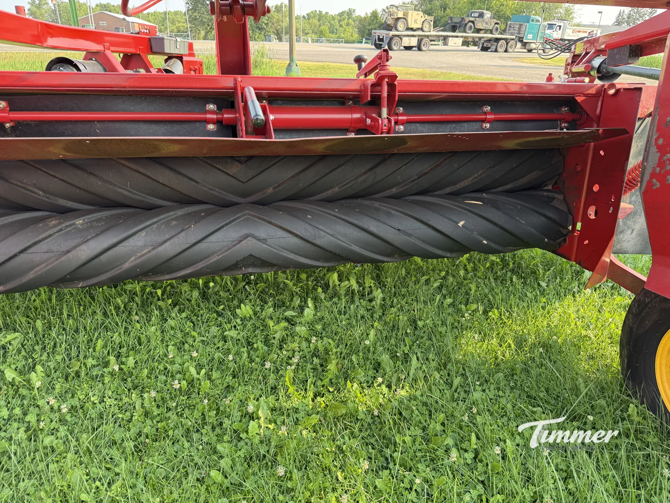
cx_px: 335
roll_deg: -2.0
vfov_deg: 56.8
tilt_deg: -21.8
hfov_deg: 71.6
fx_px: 465
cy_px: 252
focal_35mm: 24
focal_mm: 6.76
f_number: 1.78
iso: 100
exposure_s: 1/307
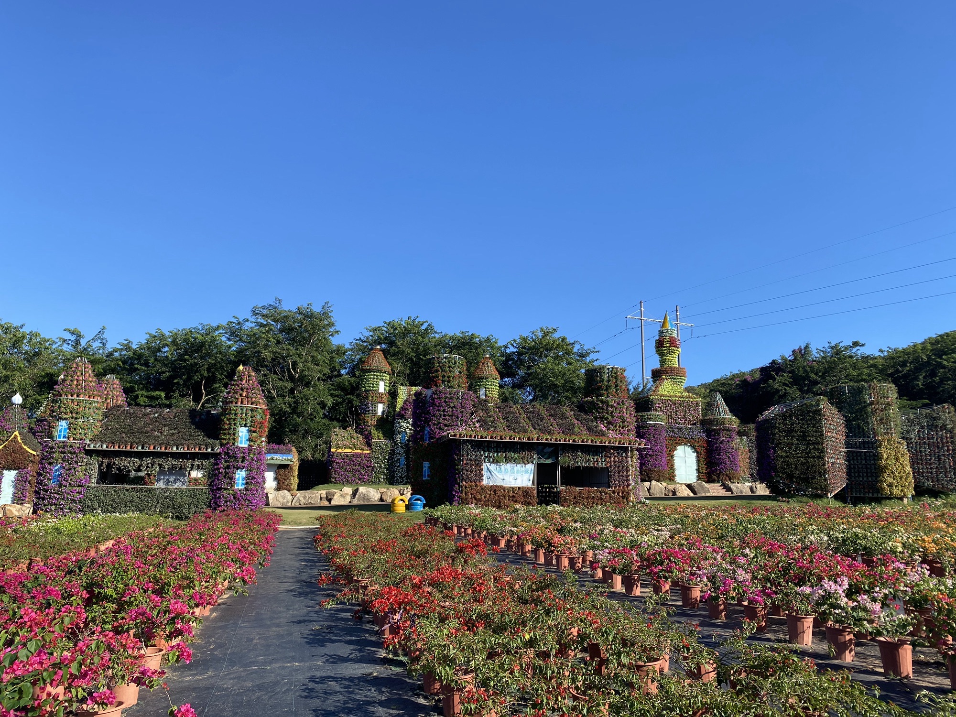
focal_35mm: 26
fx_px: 718
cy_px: 358
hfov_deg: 67.3
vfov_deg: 53.1
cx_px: 478
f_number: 1.8
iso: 32
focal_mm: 4.25
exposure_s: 1/1808
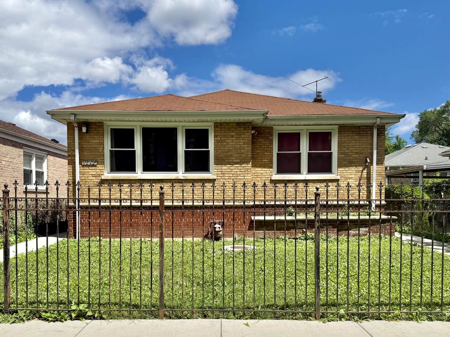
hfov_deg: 71.6
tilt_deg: -1.1
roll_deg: -0.1
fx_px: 312
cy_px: 168
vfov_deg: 56.8
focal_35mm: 24
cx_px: 225
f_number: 1.78
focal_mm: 6.76
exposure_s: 1/6711
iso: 80
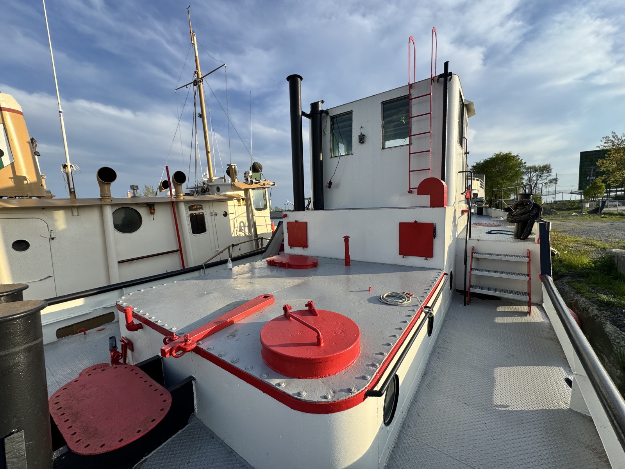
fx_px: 253
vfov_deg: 85.7
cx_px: 312
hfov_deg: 102.1
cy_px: 234
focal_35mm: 14
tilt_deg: -2.7
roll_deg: +1.1
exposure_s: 1/1063
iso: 50
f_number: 2.2
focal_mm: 2.22
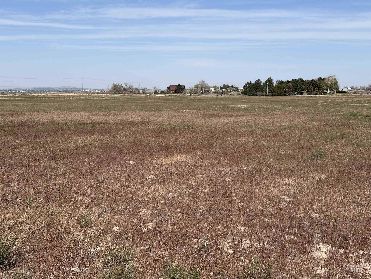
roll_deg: +0.0
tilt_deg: -6.1
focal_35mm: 52
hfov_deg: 36.8
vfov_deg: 28.0
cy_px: 140
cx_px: 186
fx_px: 557
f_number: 1.6
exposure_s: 1/5348
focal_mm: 5.96
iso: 32
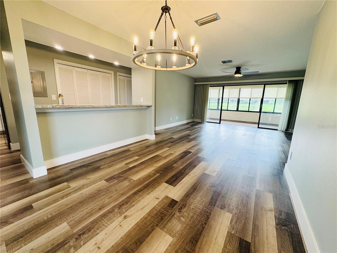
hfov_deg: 102.1
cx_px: 168
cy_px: 126
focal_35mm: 14
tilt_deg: -10.9
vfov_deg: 85.7
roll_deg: -0.8
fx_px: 136
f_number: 2.2
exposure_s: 1/120
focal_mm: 2.22
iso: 100
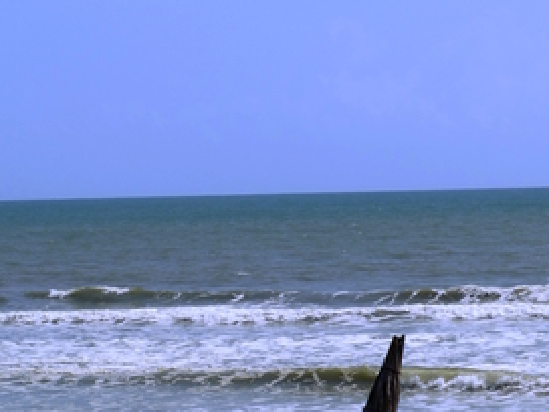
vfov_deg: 7.5
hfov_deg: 10.0
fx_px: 3124
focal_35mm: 197
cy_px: 529
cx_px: 361
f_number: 5
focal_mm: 33.96
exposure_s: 1/1600
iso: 125
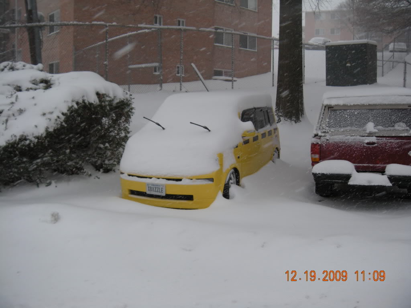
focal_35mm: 35
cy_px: 154
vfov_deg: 40.7
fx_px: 416
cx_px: 206
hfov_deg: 52.6
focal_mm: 5.9
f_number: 3.8
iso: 64
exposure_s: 1/146
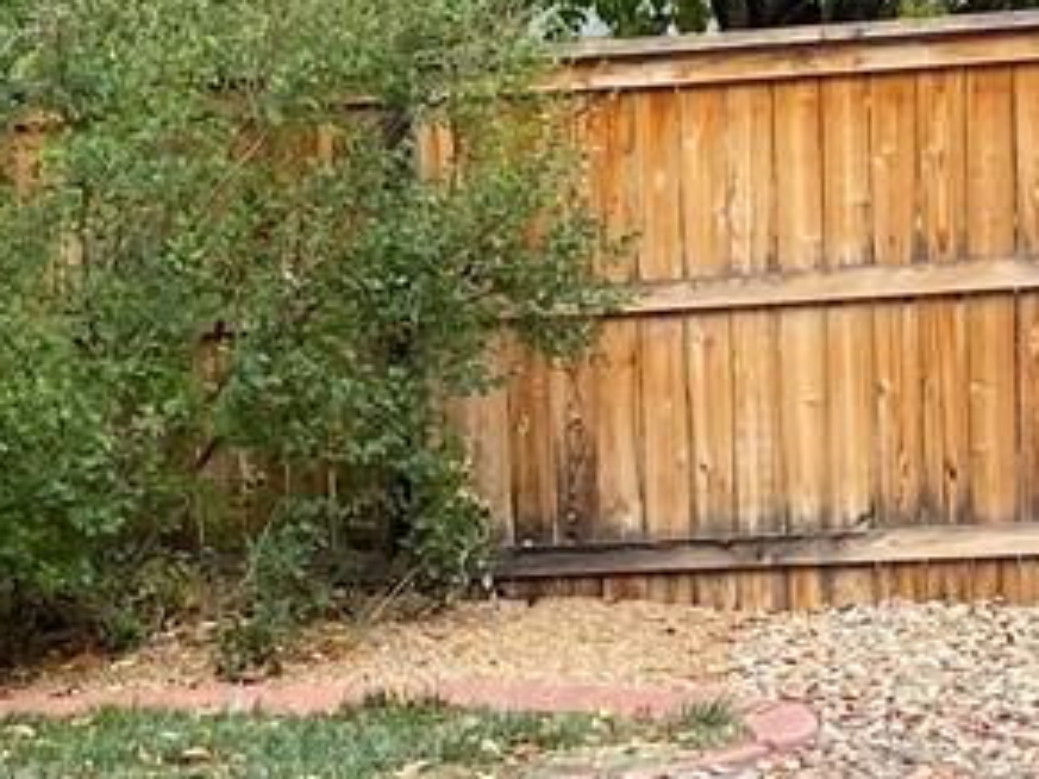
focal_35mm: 143
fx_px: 4290
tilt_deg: -9.2
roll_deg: +0.2
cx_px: 328
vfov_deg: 10.2
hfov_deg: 13.8
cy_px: 922
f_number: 1.8
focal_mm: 4.25
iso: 32
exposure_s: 1/456
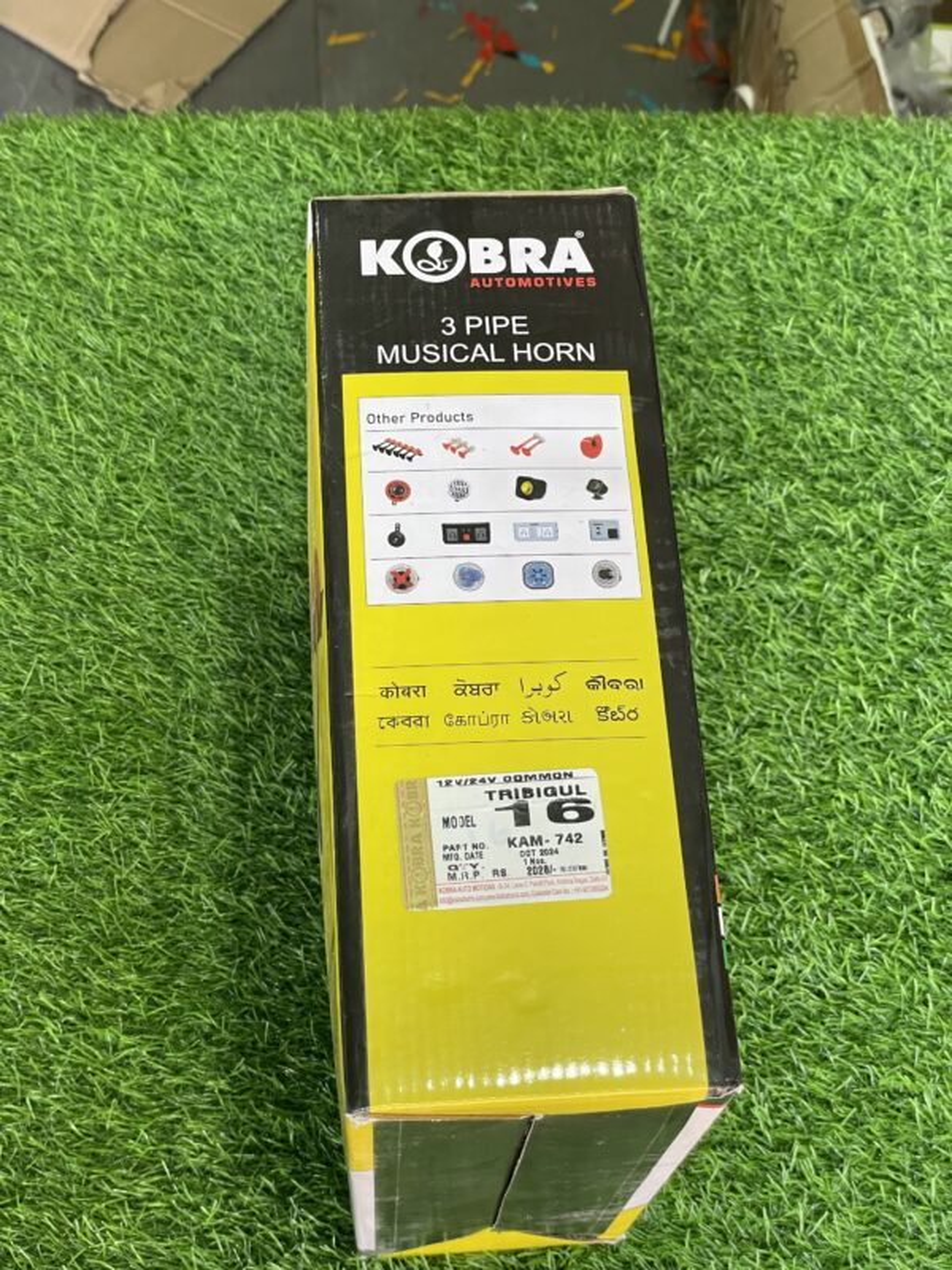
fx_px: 1907
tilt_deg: -62.7
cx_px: 476
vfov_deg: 36.8
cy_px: 635
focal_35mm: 52
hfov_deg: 28.0
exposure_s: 1/100
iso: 125
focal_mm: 6
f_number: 2
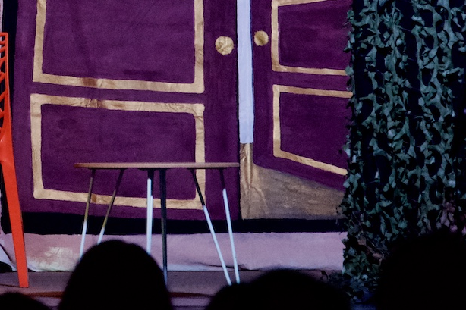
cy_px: 5
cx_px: 71
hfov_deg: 6.0
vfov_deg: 4.0
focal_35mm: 344
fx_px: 4451
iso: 3200
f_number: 5.6
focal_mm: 110
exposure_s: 1/400
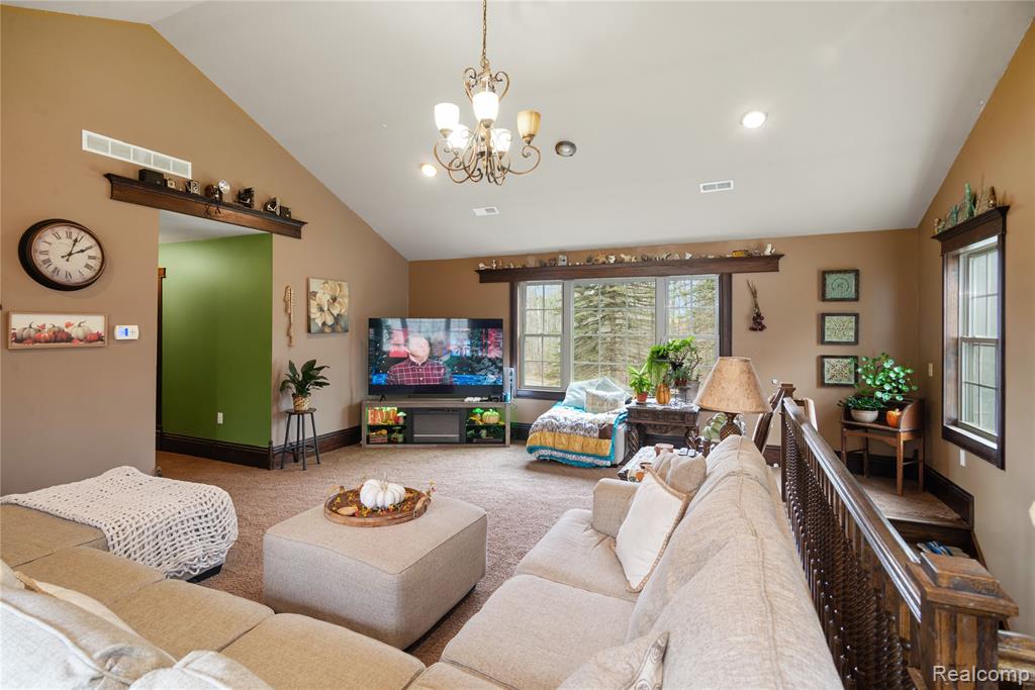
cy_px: 345
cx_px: 518
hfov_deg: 61.9
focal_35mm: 30
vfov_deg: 43.6
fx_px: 863
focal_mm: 30
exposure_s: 1/2.5
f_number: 9
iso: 320
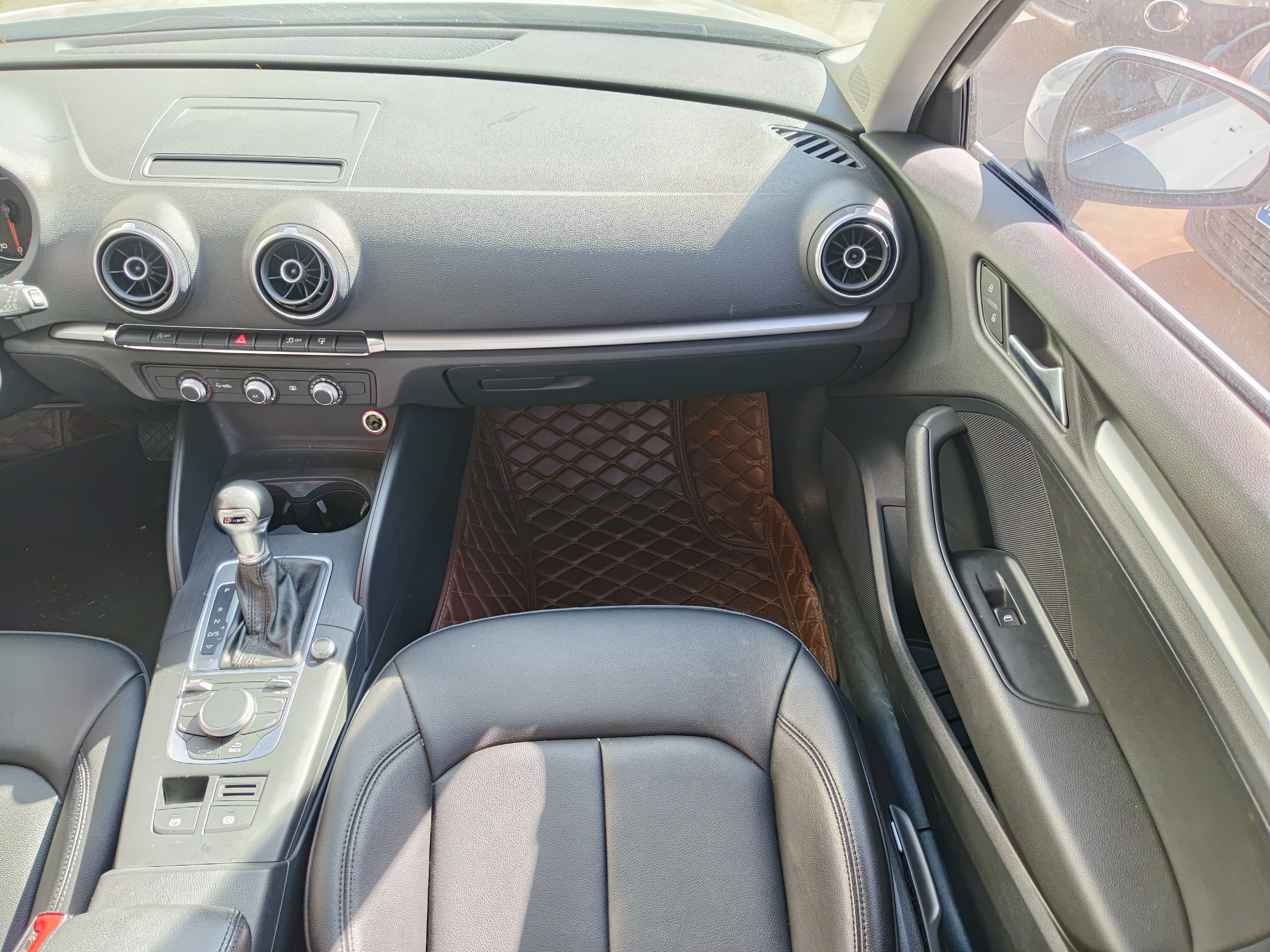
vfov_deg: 58.9
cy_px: 476
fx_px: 844
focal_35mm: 23
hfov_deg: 73.9
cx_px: 635
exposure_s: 1/100
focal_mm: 5.56
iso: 319
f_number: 1.88
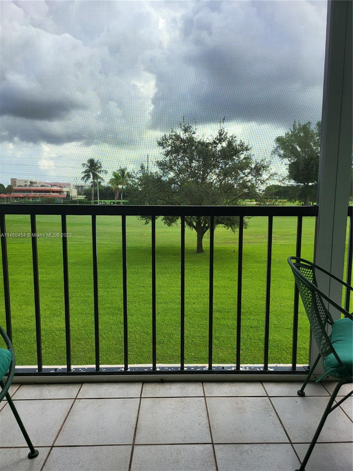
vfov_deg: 71.6
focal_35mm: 24
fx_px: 326
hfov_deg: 56.8
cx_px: 176
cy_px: 236
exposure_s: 1/950
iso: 40
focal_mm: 5
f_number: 1.8
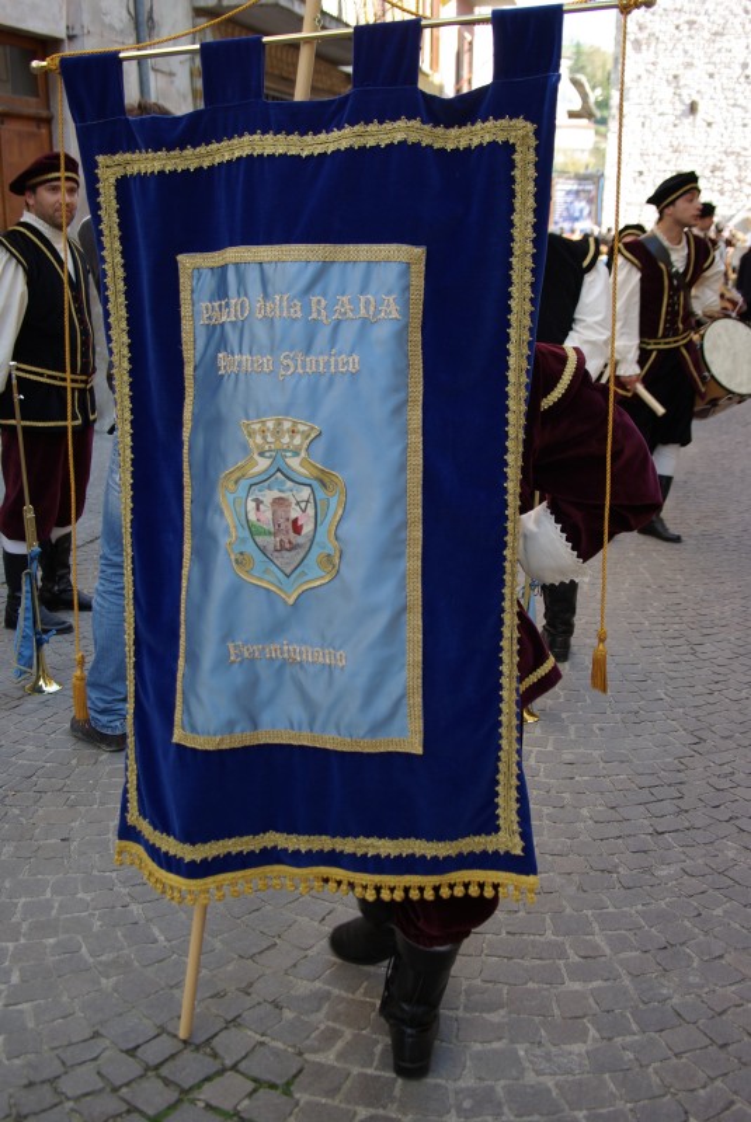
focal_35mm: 39
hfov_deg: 34.3
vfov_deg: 49.5
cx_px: 376
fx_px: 1218
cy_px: 561
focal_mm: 26
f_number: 4
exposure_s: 1/125
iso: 100
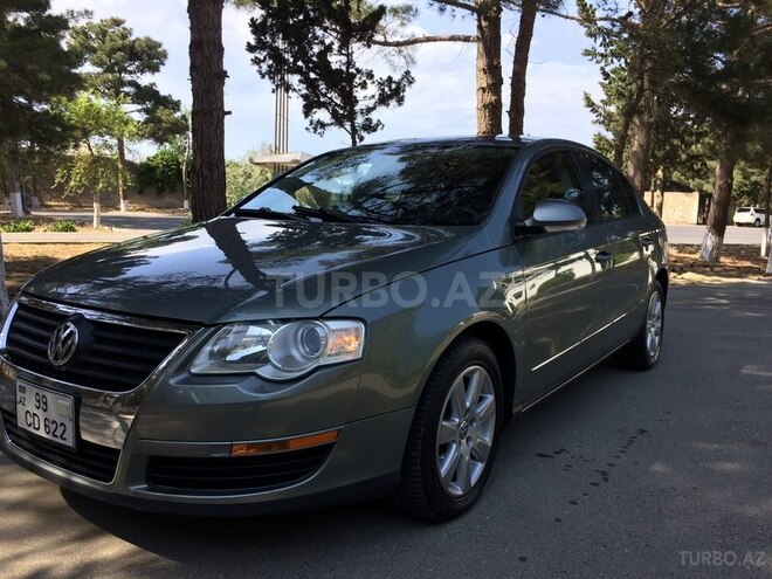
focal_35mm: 29
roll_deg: -0.9
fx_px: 647
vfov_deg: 48.2
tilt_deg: -7.7
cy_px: 290
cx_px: 386
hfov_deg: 61.7
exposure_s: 1/855
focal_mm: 4.15
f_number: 2.2
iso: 32
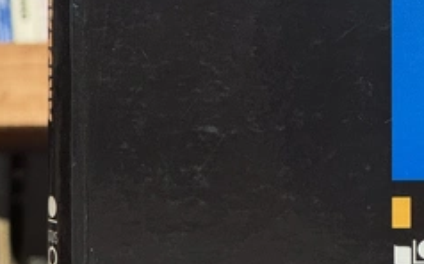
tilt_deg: +0.0
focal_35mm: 234
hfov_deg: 8.9
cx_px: 402
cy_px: -74
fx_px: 2700
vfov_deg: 5.6
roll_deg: -0.1
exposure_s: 1/60
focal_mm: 9
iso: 400
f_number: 2.8
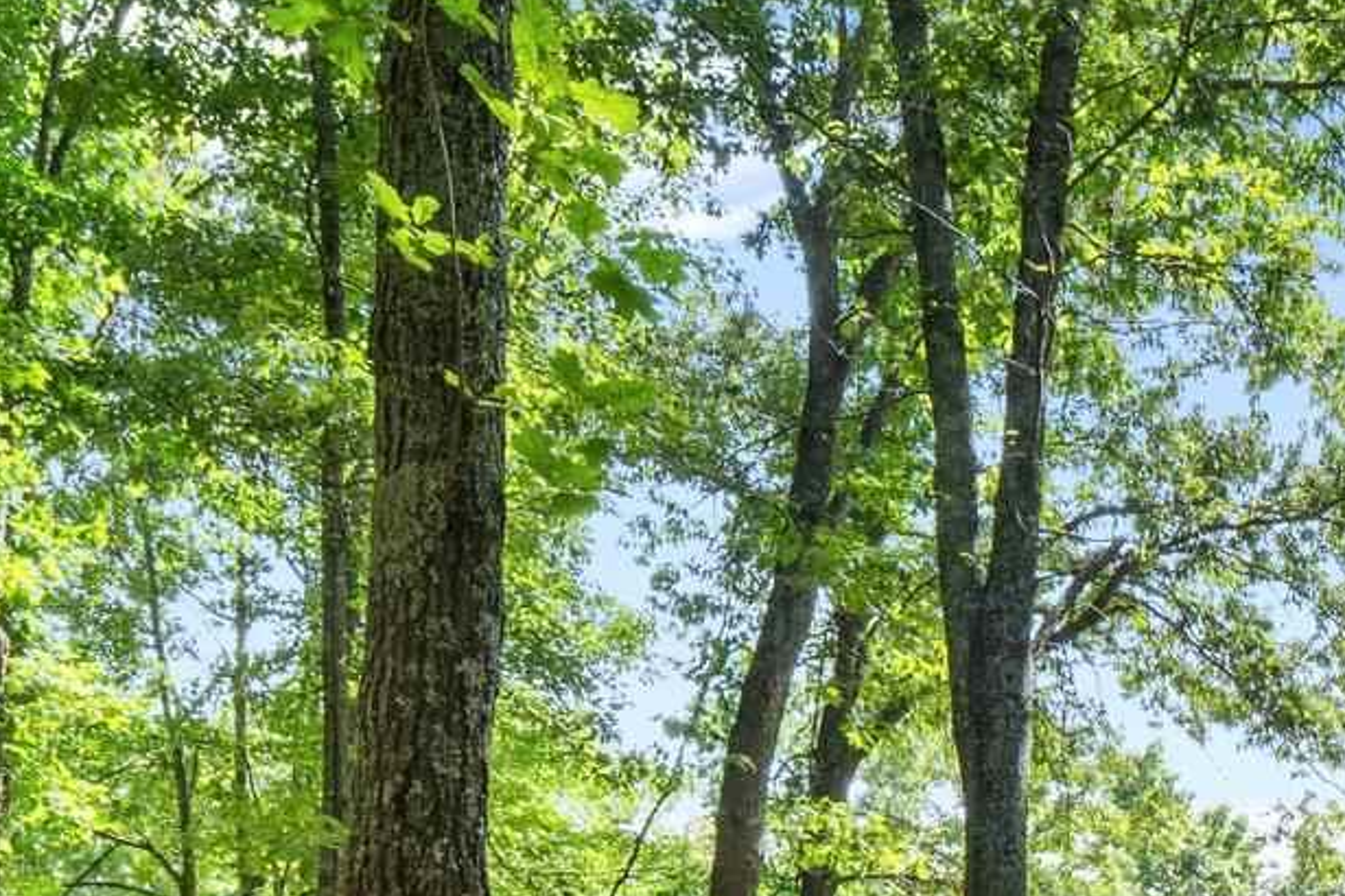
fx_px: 2279
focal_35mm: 61
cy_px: 1238
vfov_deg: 20.0
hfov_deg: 28.4
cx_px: 1638
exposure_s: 1/80
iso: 200
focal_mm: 10
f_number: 9
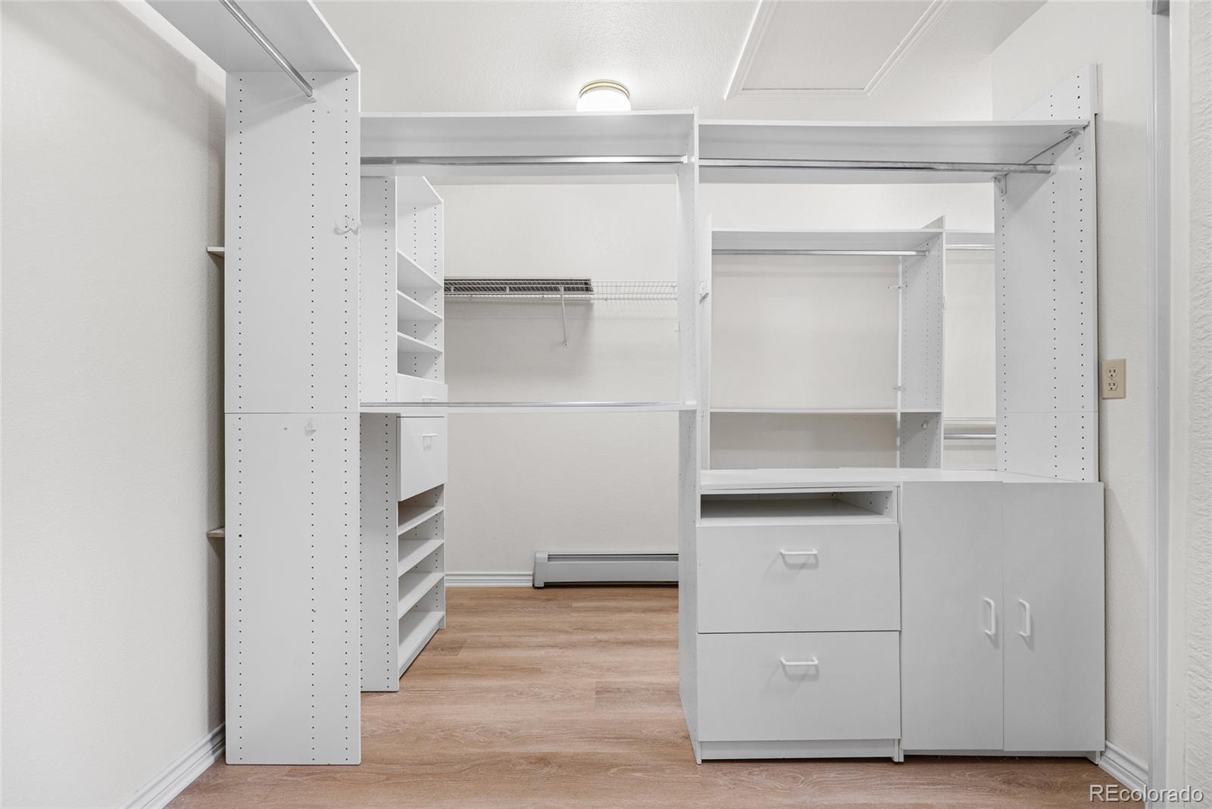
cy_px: 404
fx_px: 539
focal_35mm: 16
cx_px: 606
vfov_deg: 73.8
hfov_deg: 96.7
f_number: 8
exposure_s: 1/1.25
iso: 200
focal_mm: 16
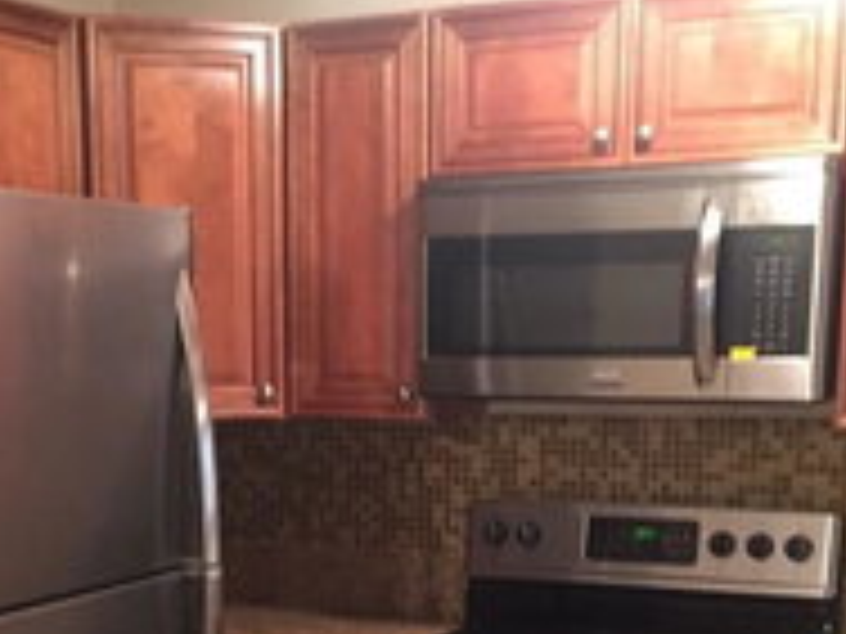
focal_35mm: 66
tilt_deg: -9.5
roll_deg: -0.5
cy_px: 665
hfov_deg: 29.3
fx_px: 1613
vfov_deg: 21.3
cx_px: 308
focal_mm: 4.15
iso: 250
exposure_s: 1/24
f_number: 2.2
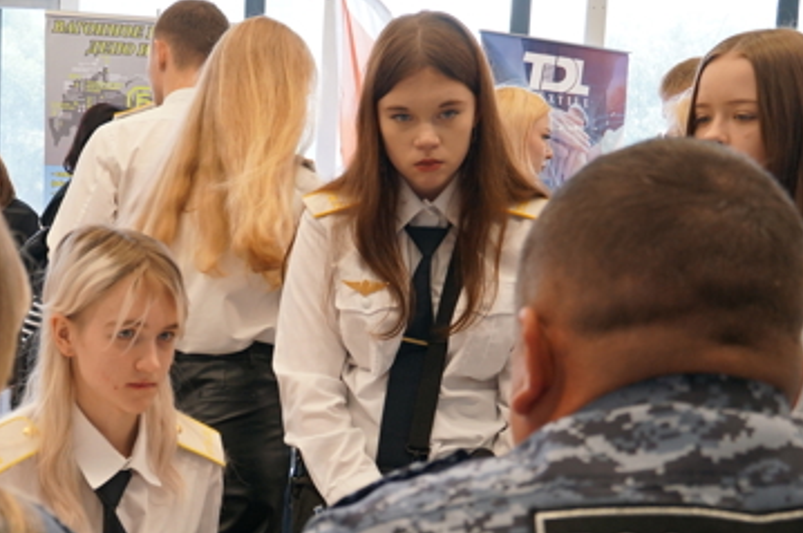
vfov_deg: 20.2
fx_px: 1471
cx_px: 221
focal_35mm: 66
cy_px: 466
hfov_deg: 30.1
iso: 640
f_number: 4
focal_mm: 21
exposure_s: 1/160
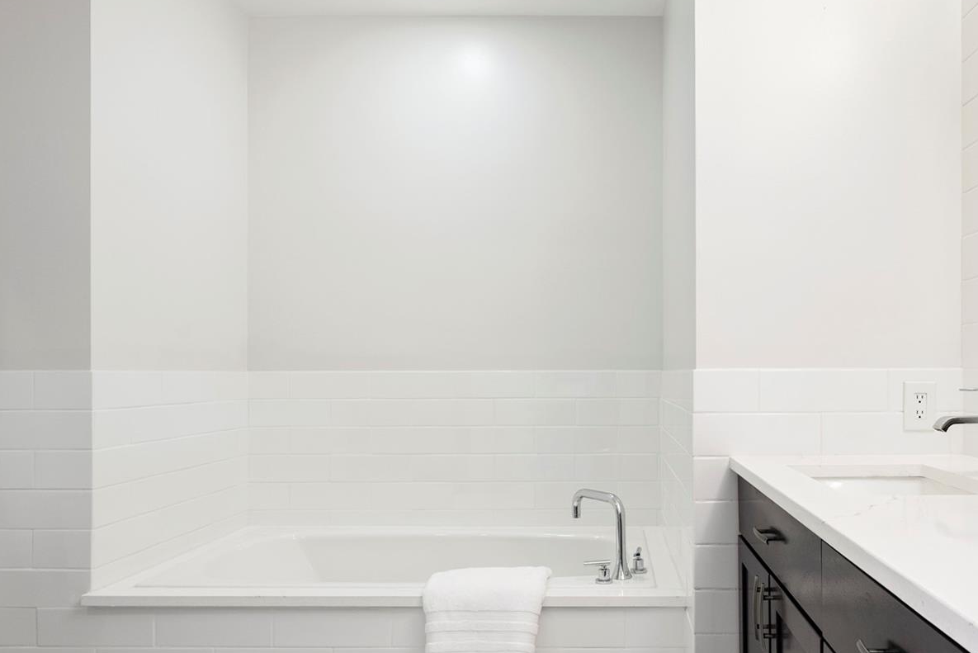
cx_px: 590
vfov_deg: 47.8
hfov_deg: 66.7
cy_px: 376
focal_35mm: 27
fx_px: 734
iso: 800
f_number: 8
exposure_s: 1/8
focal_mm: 20
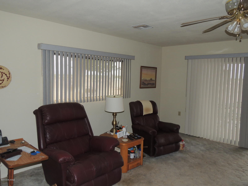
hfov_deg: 63.4
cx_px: 124
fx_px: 201
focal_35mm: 28
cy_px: 93
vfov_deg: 49.7
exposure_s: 1/30
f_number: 3.1
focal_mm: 4.9
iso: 200
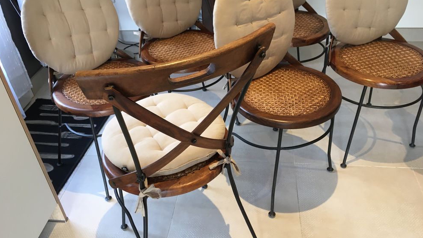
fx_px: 359
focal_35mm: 32
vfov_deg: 36.7
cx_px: 210
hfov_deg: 61.0
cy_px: 117
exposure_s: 1/33
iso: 100
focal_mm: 4.15
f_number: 2.2
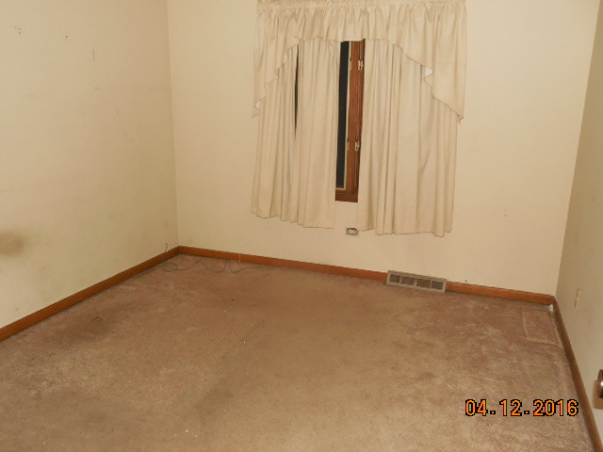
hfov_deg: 63.4
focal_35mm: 28
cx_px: 302
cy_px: 226
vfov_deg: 49.7
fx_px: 488
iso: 450
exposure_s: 1/25
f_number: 3.5
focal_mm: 5
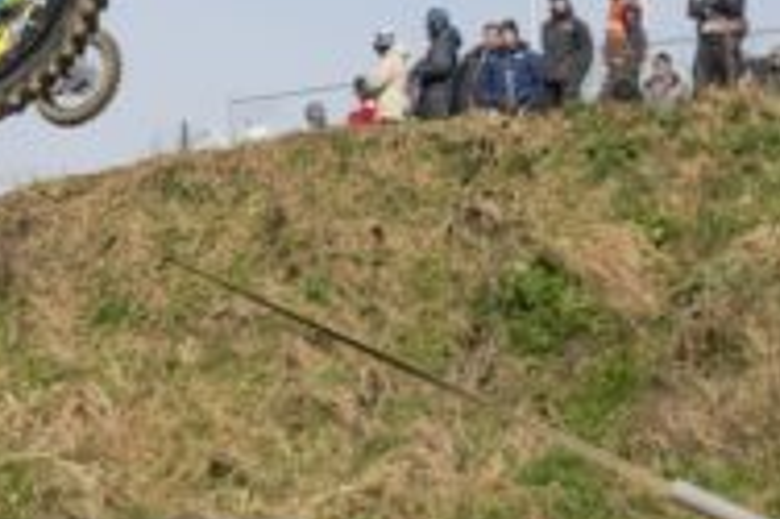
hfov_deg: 14.0
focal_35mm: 134
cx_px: -519
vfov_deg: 10.0
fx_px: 2901
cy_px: -141
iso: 200
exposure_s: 1/2000
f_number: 5.6
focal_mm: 27
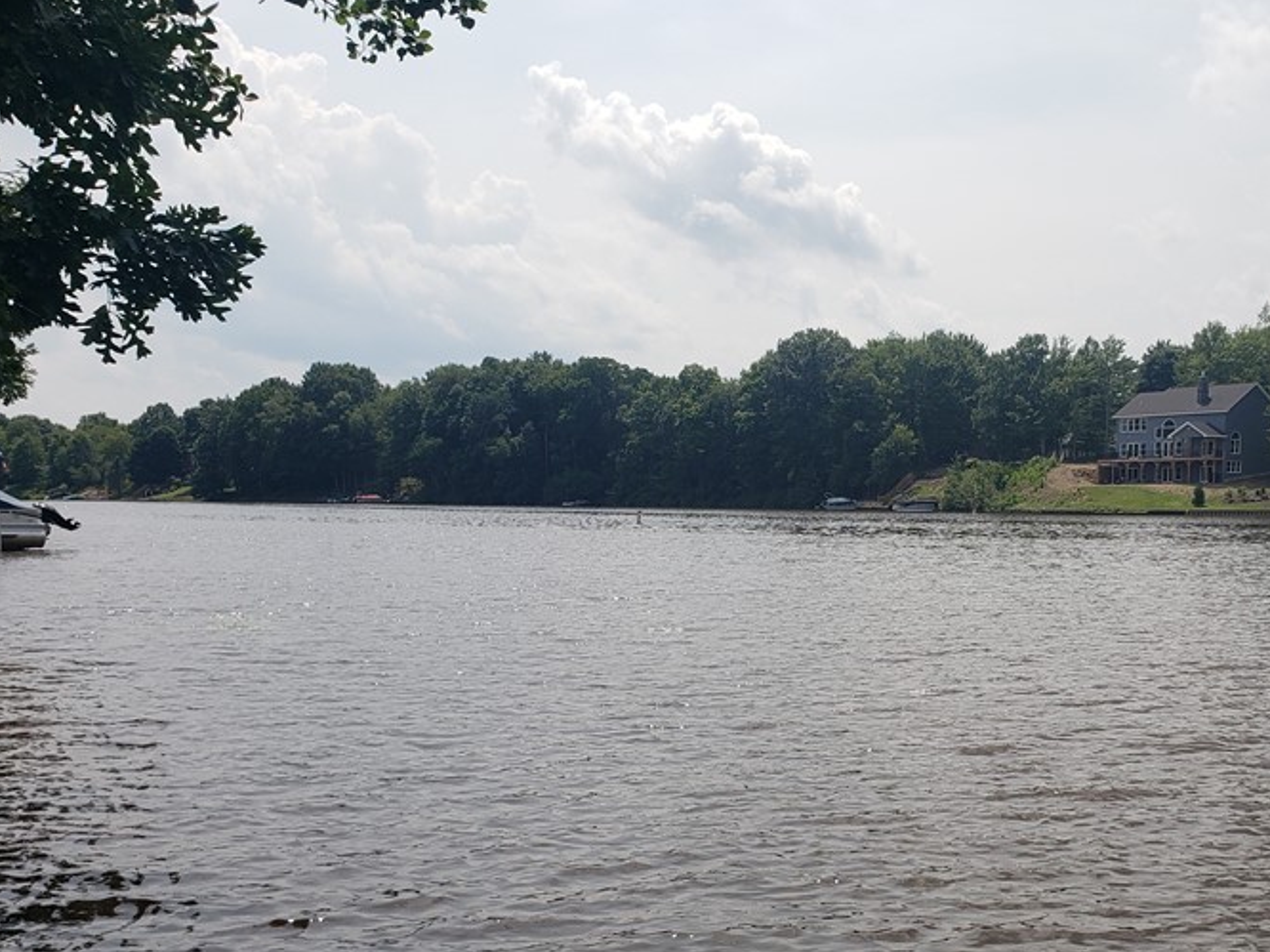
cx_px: 925
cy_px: 593
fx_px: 1467
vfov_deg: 35.7
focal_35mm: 40
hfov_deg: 45.5
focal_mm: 4.3
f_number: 2.4
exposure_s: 1/2176
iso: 50
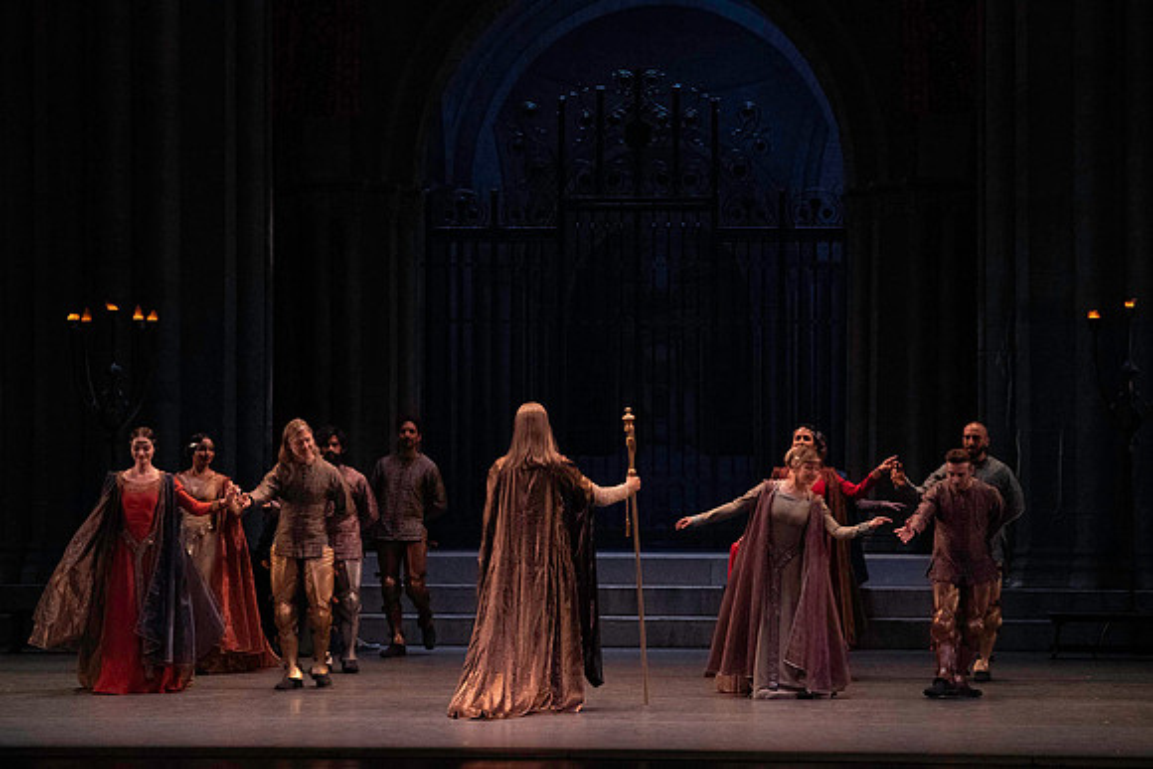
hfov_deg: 15.9
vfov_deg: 10.6
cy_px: 384
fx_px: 4132
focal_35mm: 129
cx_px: 576
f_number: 7.1
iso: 12800
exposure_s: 1/400
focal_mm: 129
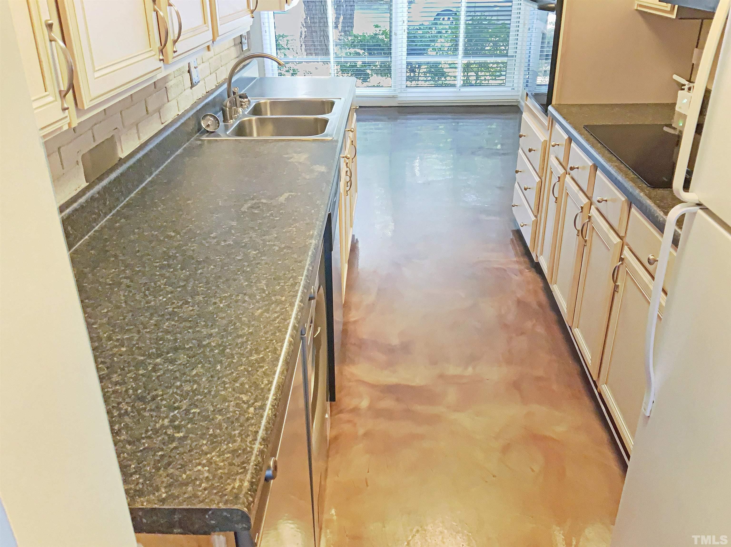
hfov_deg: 61.7
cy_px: 274
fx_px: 612
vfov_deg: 48.1
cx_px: 366
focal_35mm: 29
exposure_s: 1/40
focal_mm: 3
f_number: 1.8
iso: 250
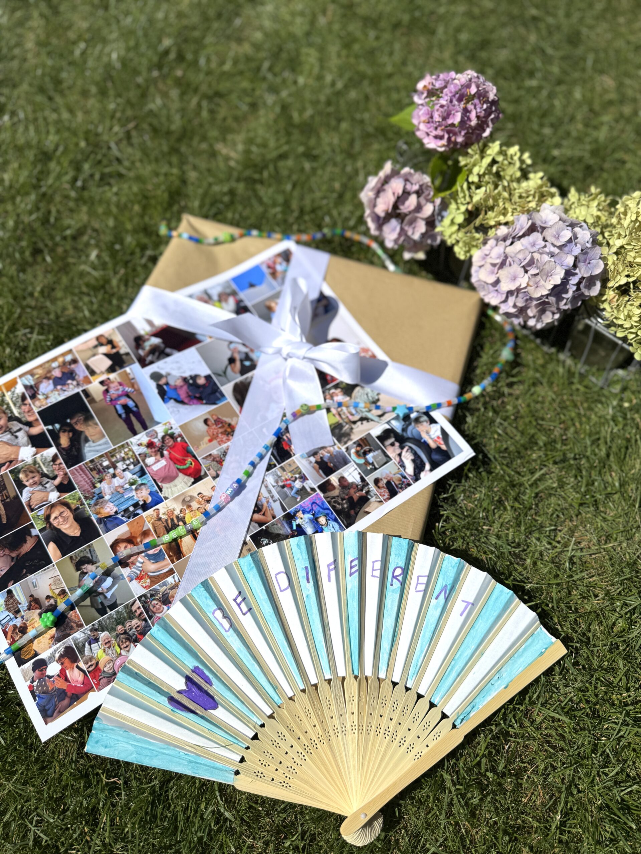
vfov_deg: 71.6
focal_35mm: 24
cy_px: 427
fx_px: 593
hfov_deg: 56.8
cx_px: 320
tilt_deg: -64.2
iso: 50
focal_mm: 6.76
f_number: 1.78
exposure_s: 1/17544
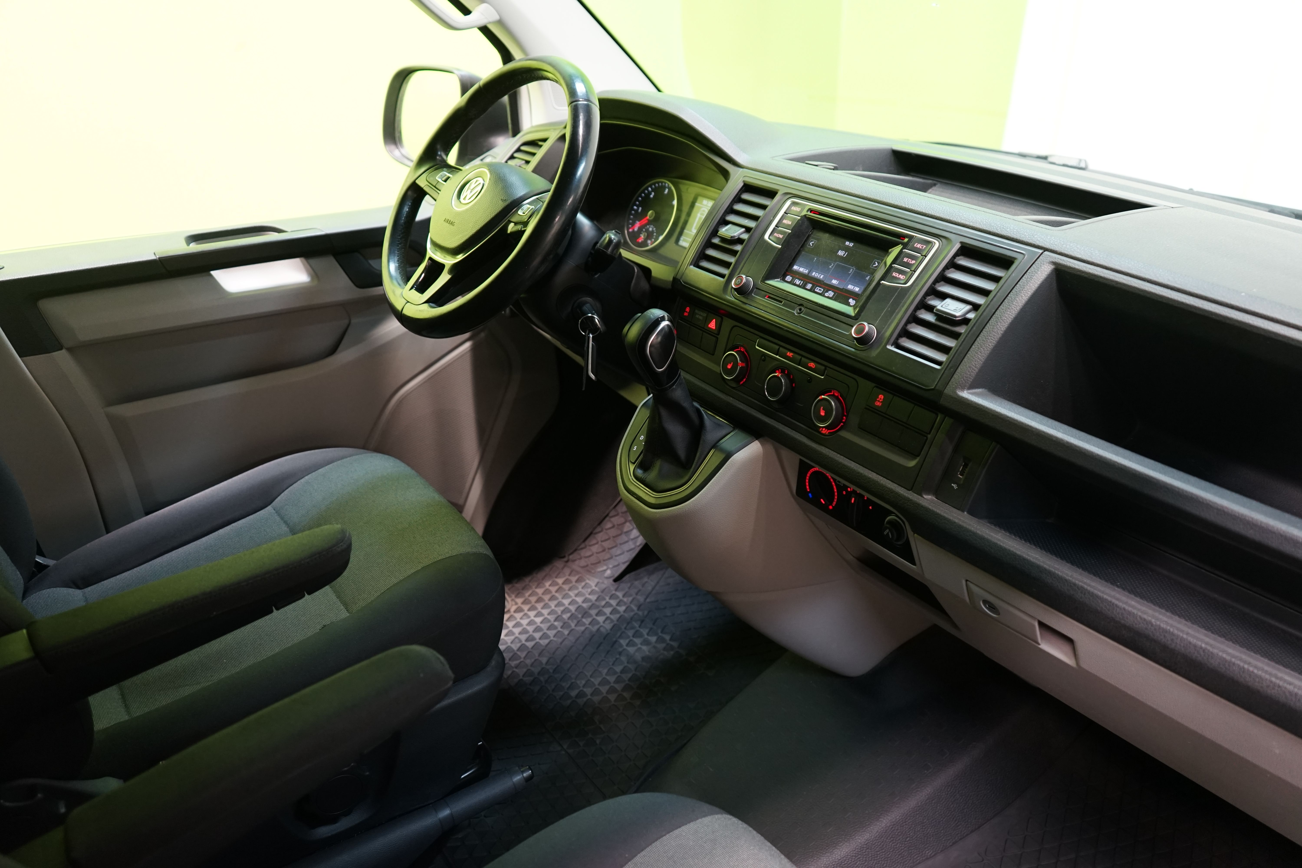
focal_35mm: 28
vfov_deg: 46.4
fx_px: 1013
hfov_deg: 65.5
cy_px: 434
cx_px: 651
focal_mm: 28
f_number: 3.5
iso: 1250
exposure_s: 1/30
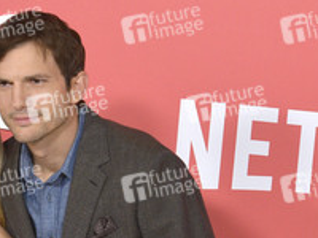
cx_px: 24
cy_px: 224
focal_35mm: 186
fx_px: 1709
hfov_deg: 10.6
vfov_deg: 8.0
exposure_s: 1/320
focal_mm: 86
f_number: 6.3
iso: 1600
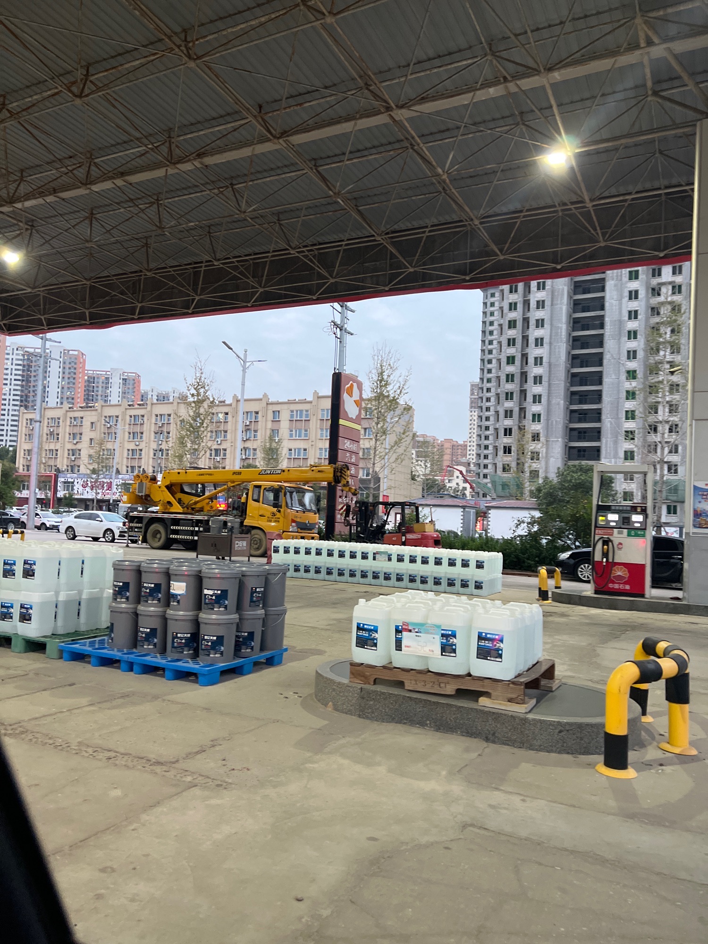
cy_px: 472
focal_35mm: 26
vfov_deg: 67.3
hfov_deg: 53.1
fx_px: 709
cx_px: 354
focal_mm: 5.7
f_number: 1.5
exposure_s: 1/50
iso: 400
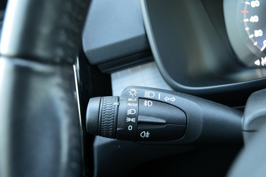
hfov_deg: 43.6
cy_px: 89
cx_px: 141
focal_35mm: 45
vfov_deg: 29.8
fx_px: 332
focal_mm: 28
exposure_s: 1/40
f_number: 4.2
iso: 800
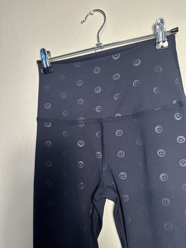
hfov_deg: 56.8
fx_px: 172
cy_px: 124
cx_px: 93
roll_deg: +4.9
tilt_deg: +2.8
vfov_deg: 71.6
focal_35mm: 24
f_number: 1.78
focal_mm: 6.86
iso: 500
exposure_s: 1/60
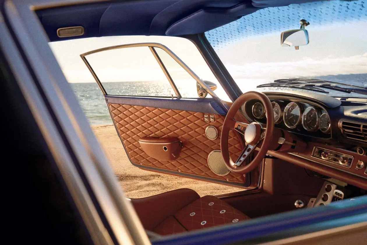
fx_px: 377
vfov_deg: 35.9
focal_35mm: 37
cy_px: 122
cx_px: 184
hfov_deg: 51.9
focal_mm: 37
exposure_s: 1/800
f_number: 5.6
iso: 640
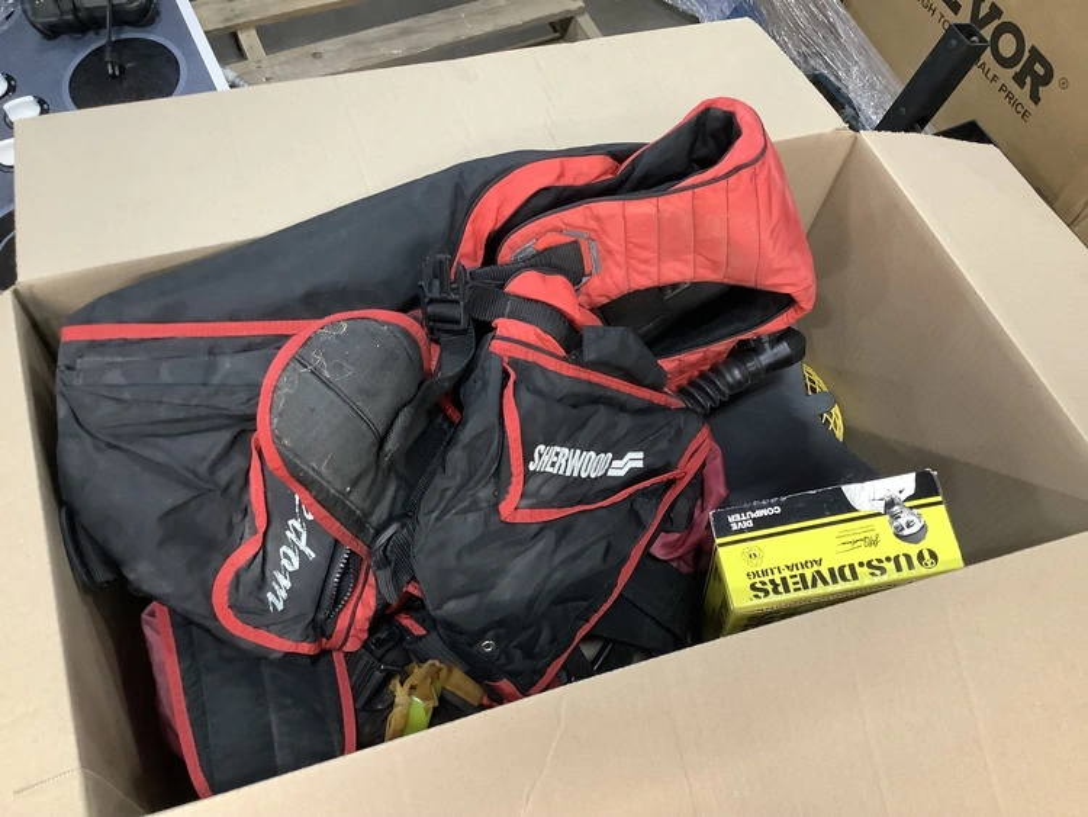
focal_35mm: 31
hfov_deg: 58.3
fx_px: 975
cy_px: 408
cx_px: 544
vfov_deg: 45.5
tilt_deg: -63.3
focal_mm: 3.3
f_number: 2.4
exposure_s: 1/40
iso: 320
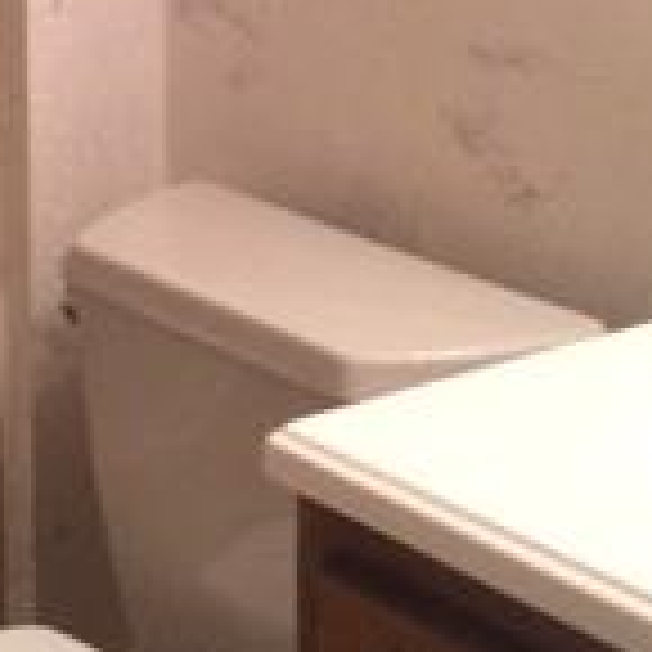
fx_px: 2408
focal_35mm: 113
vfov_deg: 14.8
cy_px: -193
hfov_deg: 14.9
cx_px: -144
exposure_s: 1/30
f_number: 2.2
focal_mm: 4.15
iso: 160
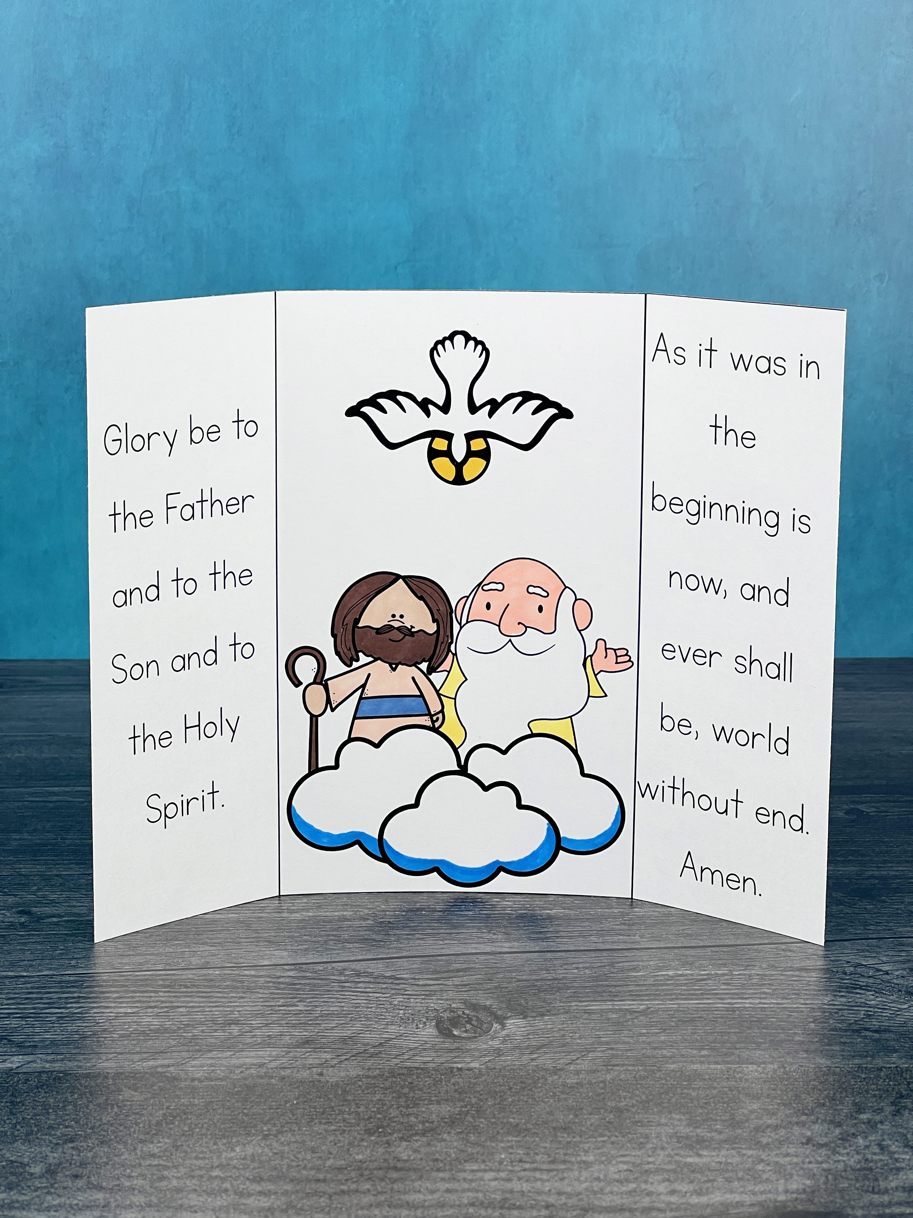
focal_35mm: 77
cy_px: 609
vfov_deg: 25.3
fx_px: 2708
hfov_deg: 19.1
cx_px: 456
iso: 50
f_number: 2.8
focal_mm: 9
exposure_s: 1/120
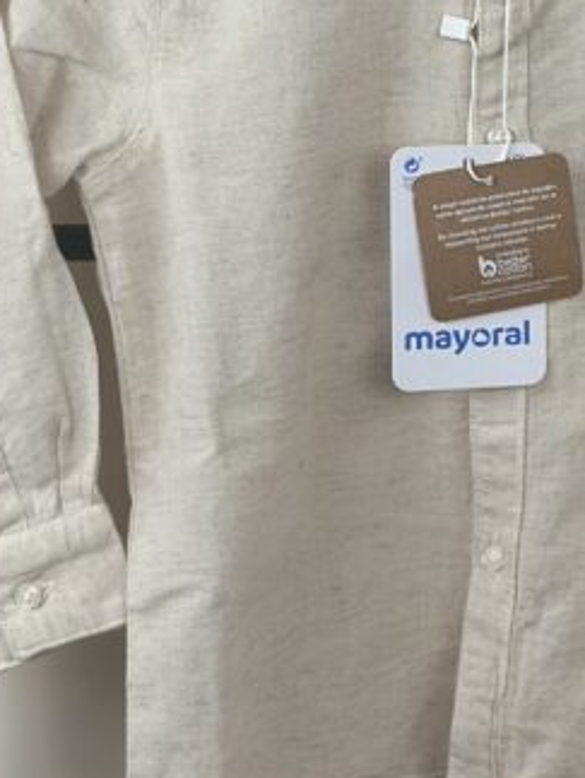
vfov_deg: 12.9
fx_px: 3418
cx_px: 469
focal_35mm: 152
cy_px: 70
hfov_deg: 9.8
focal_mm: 6.86
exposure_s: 1/480
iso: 80
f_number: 1.78
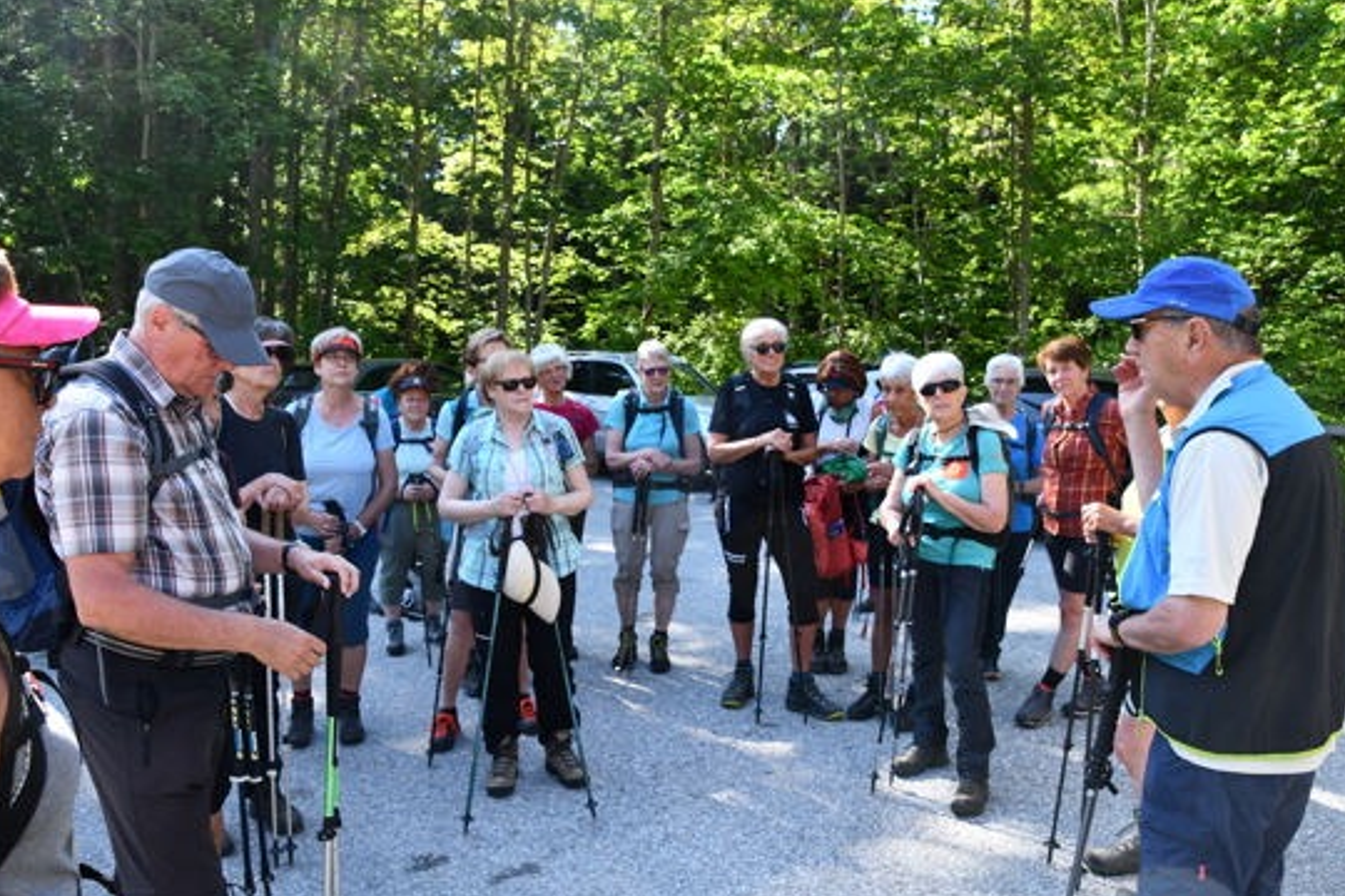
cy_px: 459
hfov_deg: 65.5
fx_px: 1046
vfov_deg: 46.4
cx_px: 672
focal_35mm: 28
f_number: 5.6
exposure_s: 1/250
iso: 400
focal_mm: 18
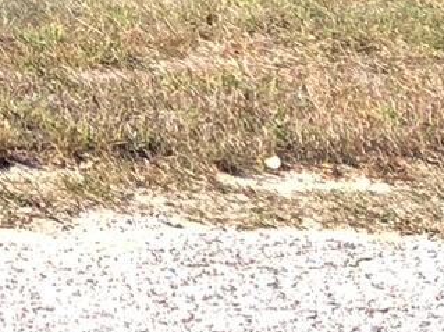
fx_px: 2308
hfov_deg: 8.8
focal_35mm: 180
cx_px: -924
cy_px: -670
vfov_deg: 7.3
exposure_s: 1/366
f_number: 1.8
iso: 20
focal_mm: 3.99
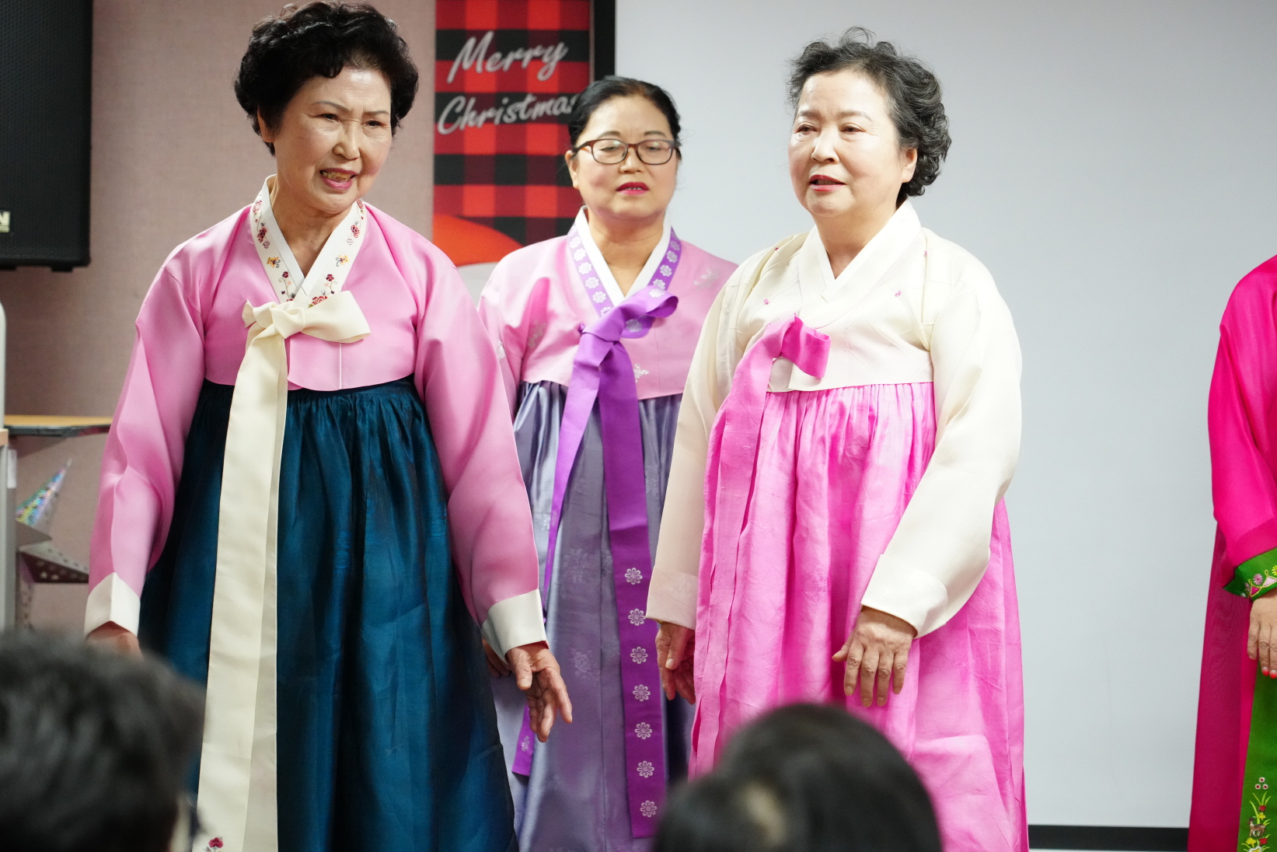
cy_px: 394
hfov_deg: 17.8
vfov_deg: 11.9
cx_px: 604
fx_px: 4080
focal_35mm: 115
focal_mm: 105
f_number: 4.5
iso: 6400
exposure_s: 1/250
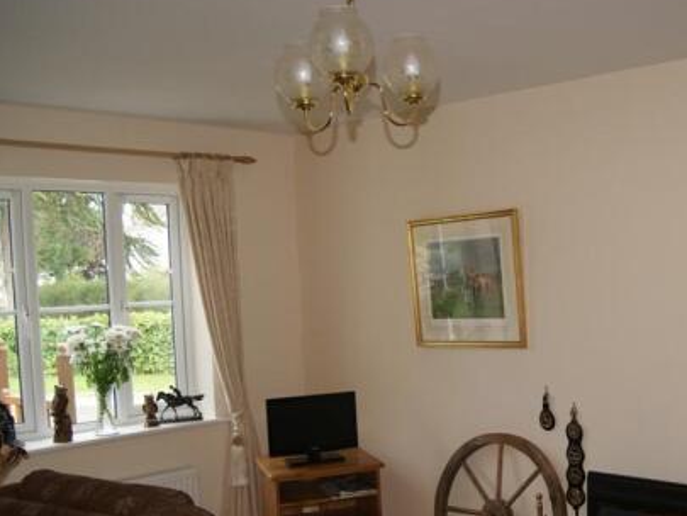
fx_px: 834
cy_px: 345
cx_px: 516
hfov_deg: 43.3
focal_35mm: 42
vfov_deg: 34.1
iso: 100
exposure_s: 1/40
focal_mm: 18
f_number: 4.5
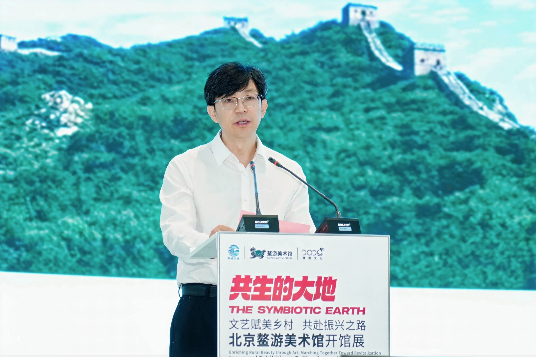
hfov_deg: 13.3
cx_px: 268
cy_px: 178
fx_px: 2292
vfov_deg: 8.9
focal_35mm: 154
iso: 800
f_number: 4
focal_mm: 103
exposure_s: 1/100
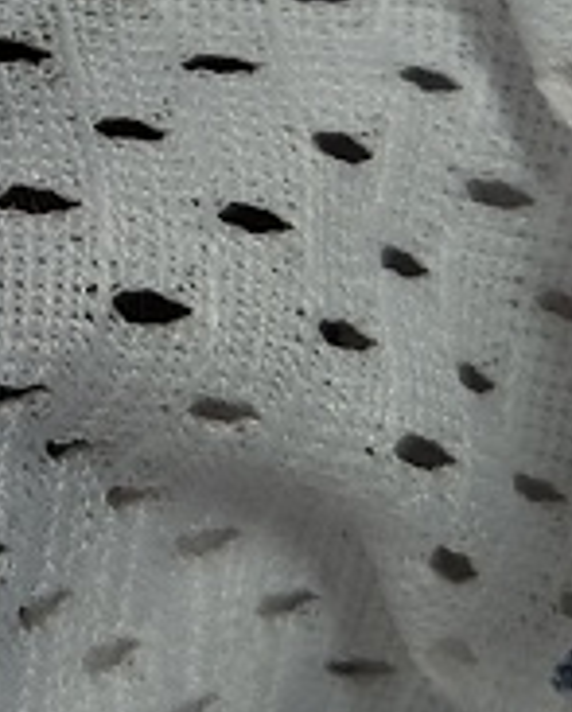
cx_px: -405
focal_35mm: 138
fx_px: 2913
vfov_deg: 13.2
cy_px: -362
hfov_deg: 10.6
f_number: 1.88
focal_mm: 5.56
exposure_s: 1/100
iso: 1395
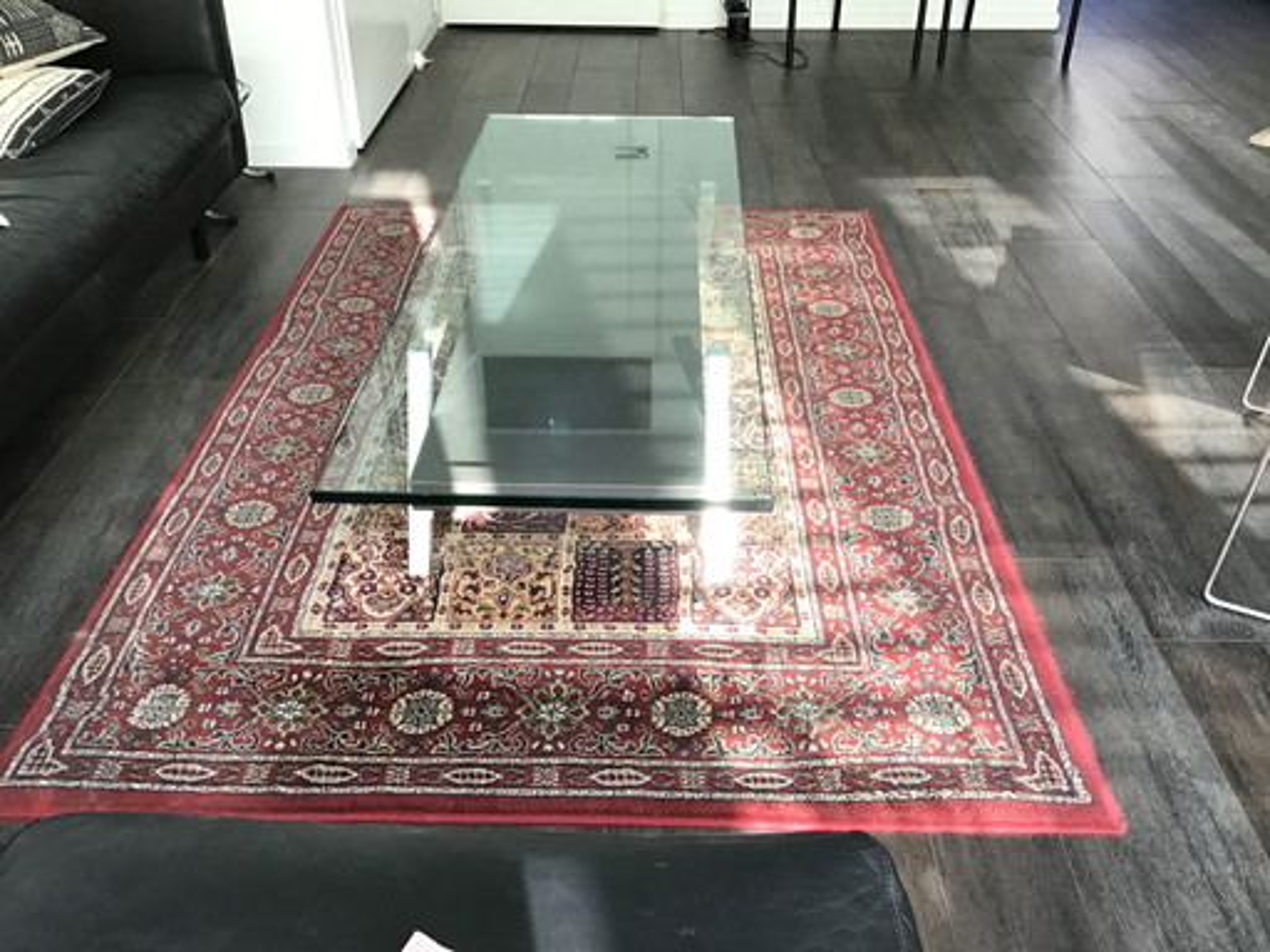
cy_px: 476
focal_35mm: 31
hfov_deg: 58.4
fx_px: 1137
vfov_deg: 45.4
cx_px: 635
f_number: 2.4
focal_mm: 3.3
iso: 50
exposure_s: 1/33
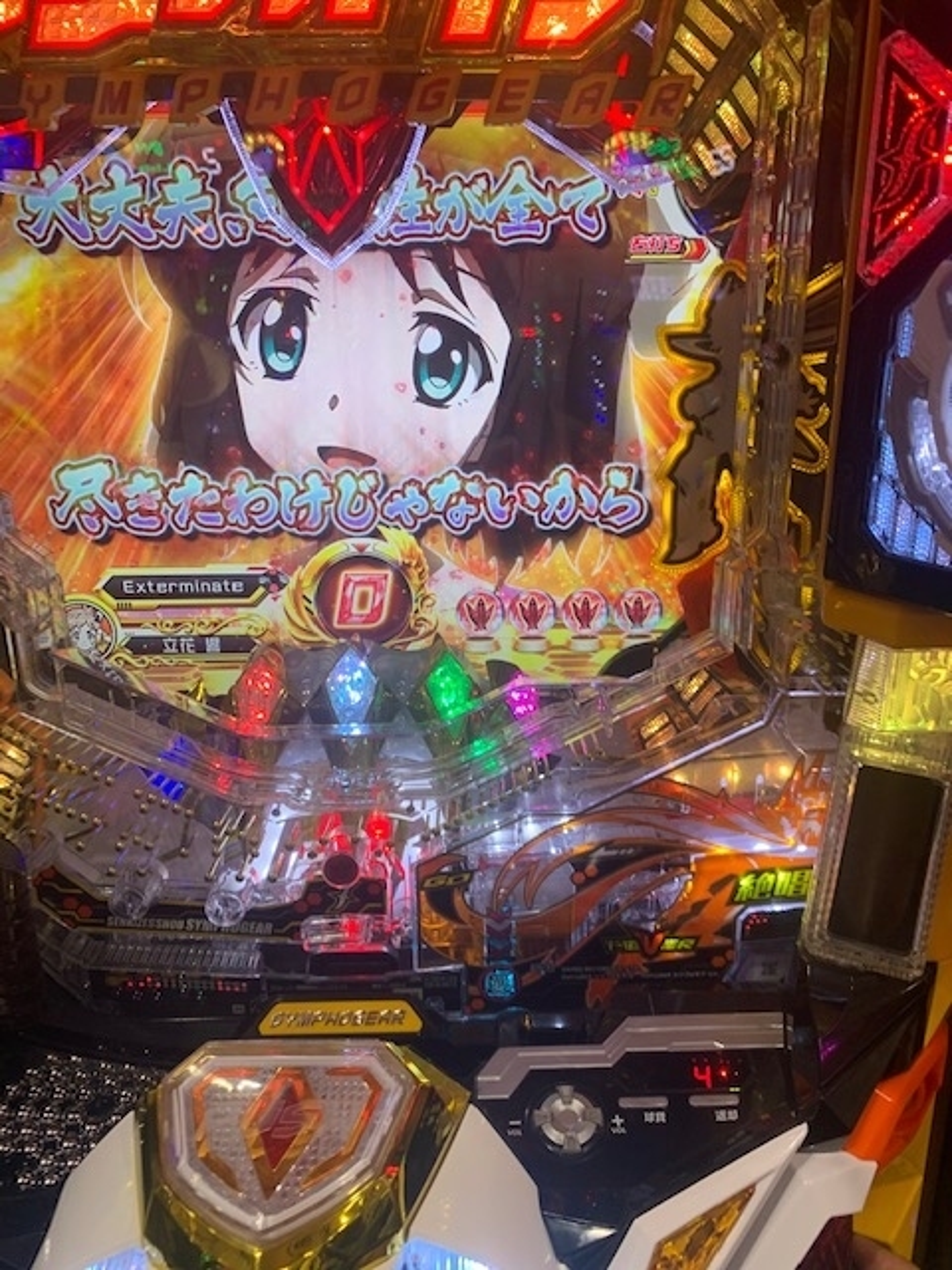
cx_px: 476
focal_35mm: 26
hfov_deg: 53.1
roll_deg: +0.2
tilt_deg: -15.9
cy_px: 635
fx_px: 953
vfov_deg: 67.3
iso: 64
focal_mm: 4.25
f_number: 1.8
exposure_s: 1/95
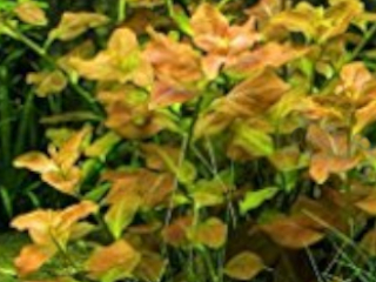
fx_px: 978
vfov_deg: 16.4
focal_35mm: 90
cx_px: 233
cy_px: 94
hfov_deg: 21.7
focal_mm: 6
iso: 80
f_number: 3.2
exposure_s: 1/40
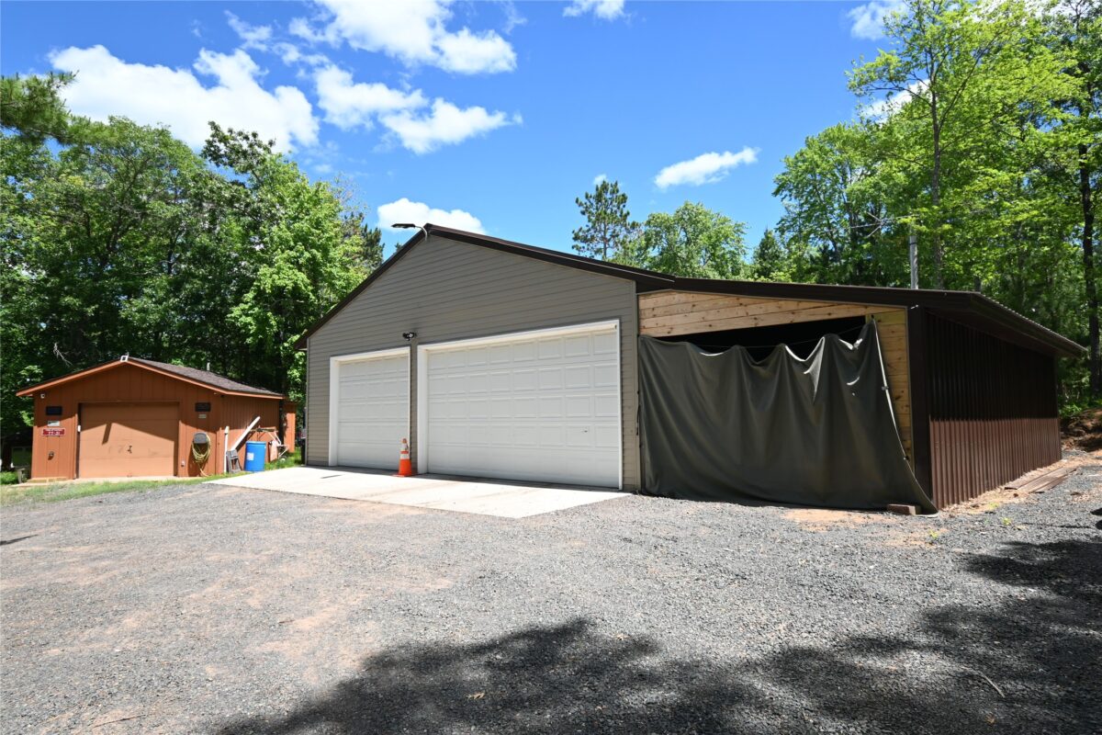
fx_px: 643
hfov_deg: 81.2
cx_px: 551
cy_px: 368
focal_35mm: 21
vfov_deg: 59.5
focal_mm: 14
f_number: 6.3
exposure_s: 1/320
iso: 100
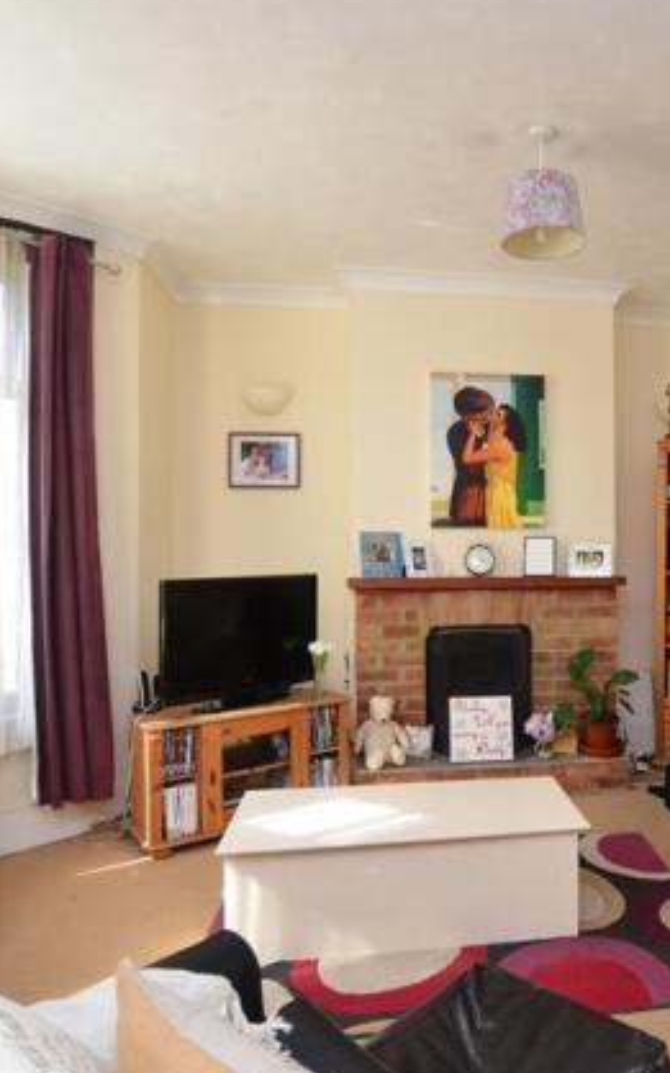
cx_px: 508
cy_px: 543
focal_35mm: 24
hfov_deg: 48.9
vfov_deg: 74.8
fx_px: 702
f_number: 5
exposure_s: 1/40
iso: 200
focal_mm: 10
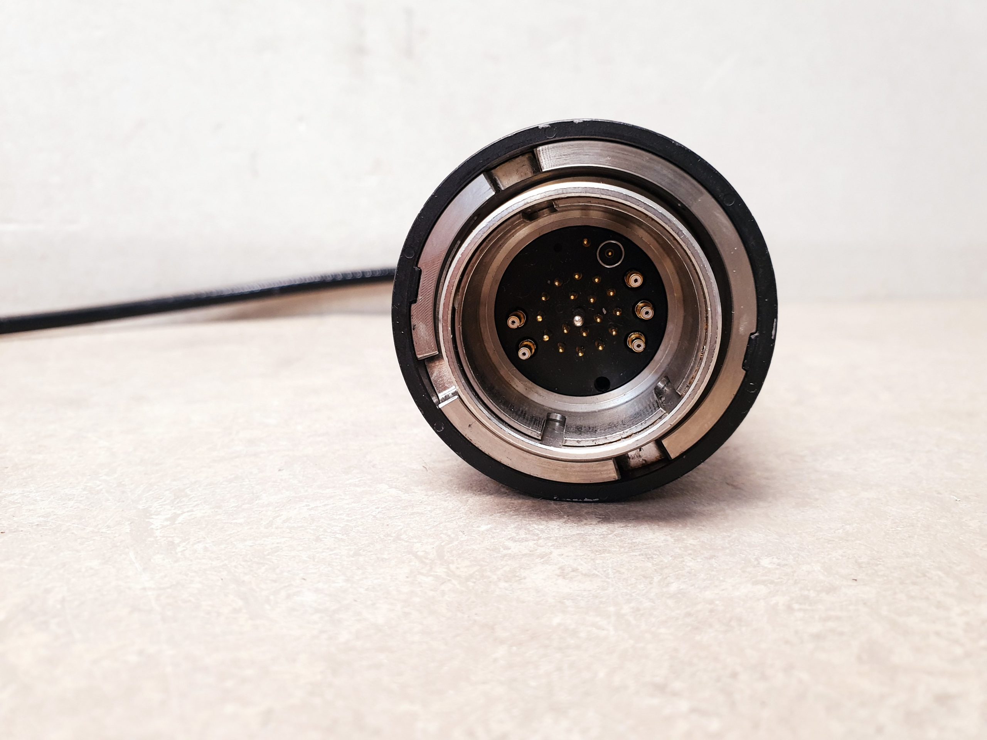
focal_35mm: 26
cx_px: 494
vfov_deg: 53.1
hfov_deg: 67.3
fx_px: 741
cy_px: 370
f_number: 2.4
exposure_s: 1/50
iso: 200
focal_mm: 4.3
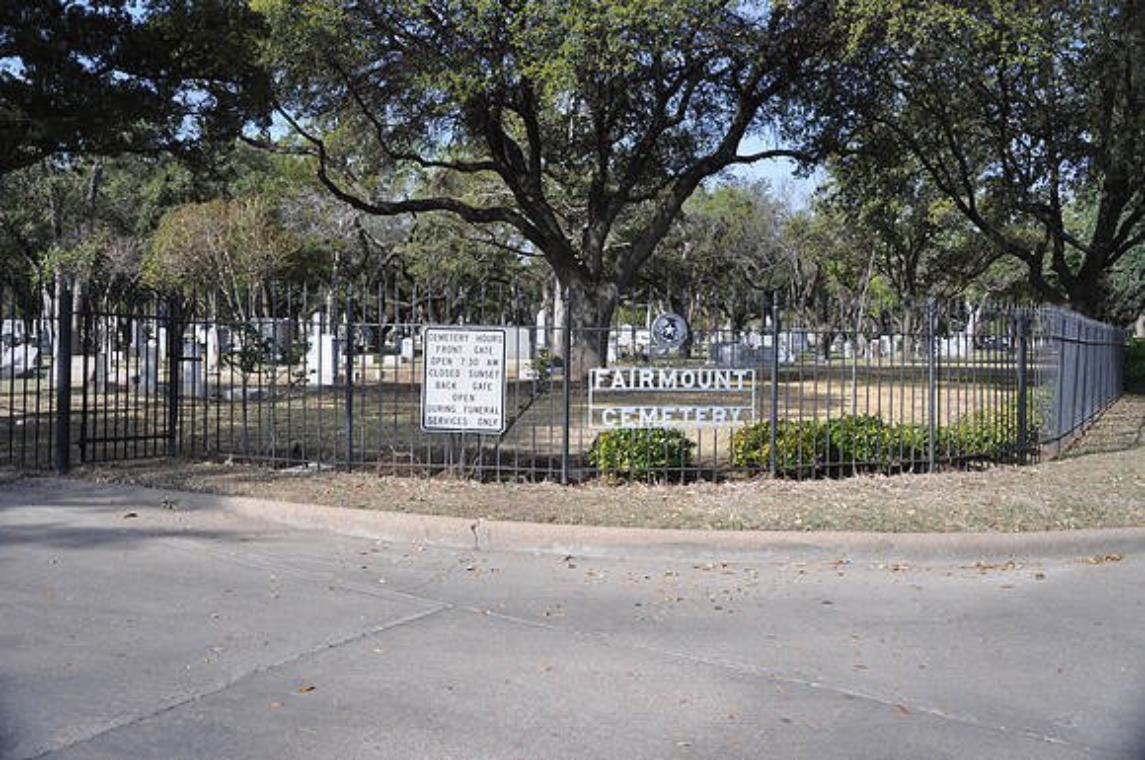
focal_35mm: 36
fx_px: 1143
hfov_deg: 53.2
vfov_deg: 36.8
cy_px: 380
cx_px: 572
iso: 200
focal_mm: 24
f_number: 5.6
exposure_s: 1/125
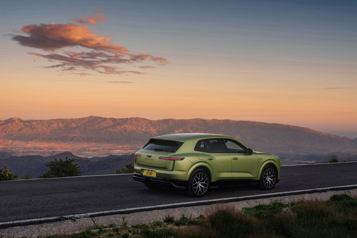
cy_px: 119
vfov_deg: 28.1
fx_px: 476
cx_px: 178
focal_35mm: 48
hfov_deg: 41.1
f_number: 2.8
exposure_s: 1/200
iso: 100
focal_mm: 48
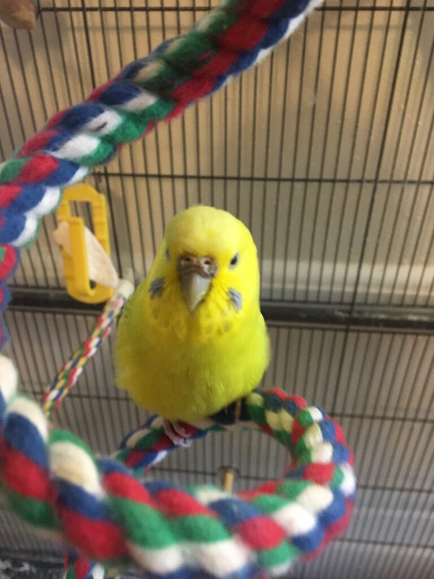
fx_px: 485
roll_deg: +0.6
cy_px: 290
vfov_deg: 61.7
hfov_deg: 48.2
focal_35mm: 29
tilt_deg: -33.6
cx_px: 217
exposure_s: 1/20
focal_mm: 4.15
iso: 200
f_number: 2.2
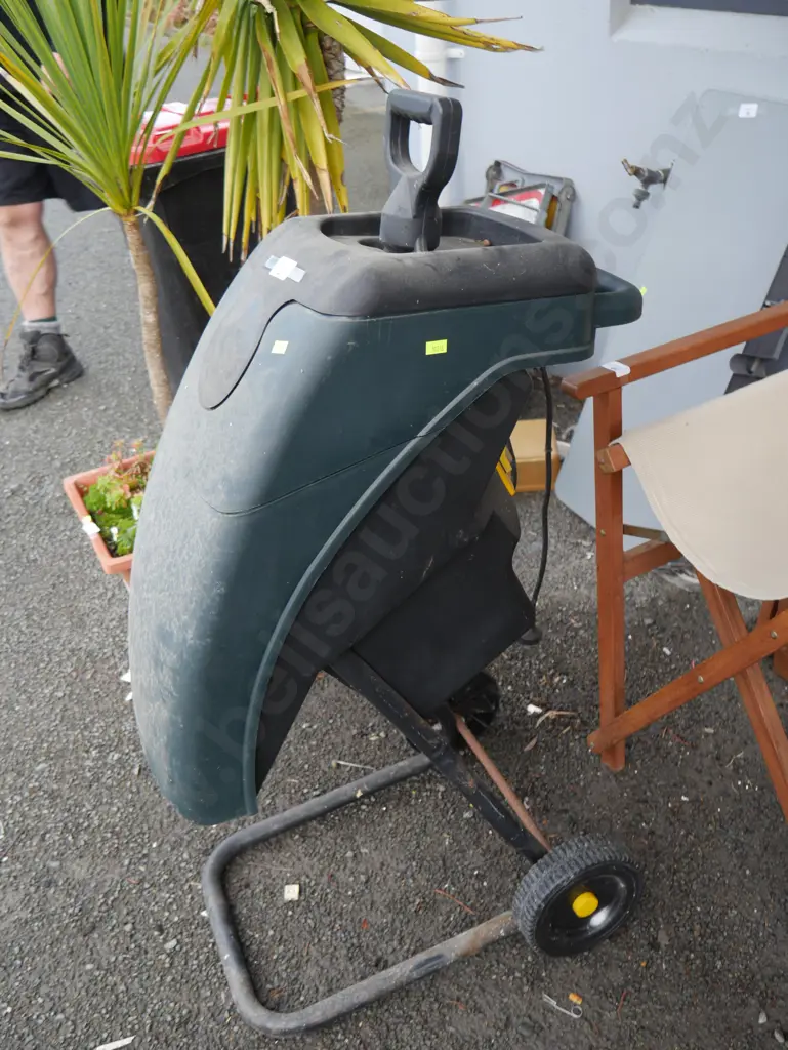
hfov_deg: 44.2
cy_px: 525
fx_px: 970
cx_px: 394
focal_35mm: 32
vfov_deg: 56.8
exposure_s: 1/125
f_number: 3.6
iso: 200
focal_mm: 16
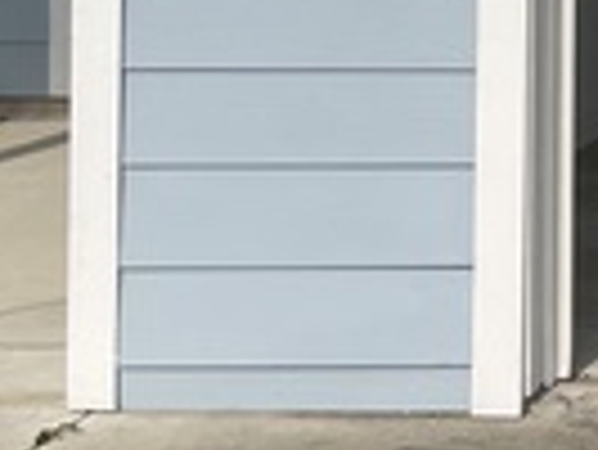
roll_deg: +0.0
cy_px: -166
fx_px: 2248
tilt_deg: -0.4
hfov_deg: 12.9
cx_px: 1261
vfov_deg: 11.1
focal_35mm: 130
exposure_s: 1/9091
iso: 32
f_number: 1.6
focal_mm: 4.2
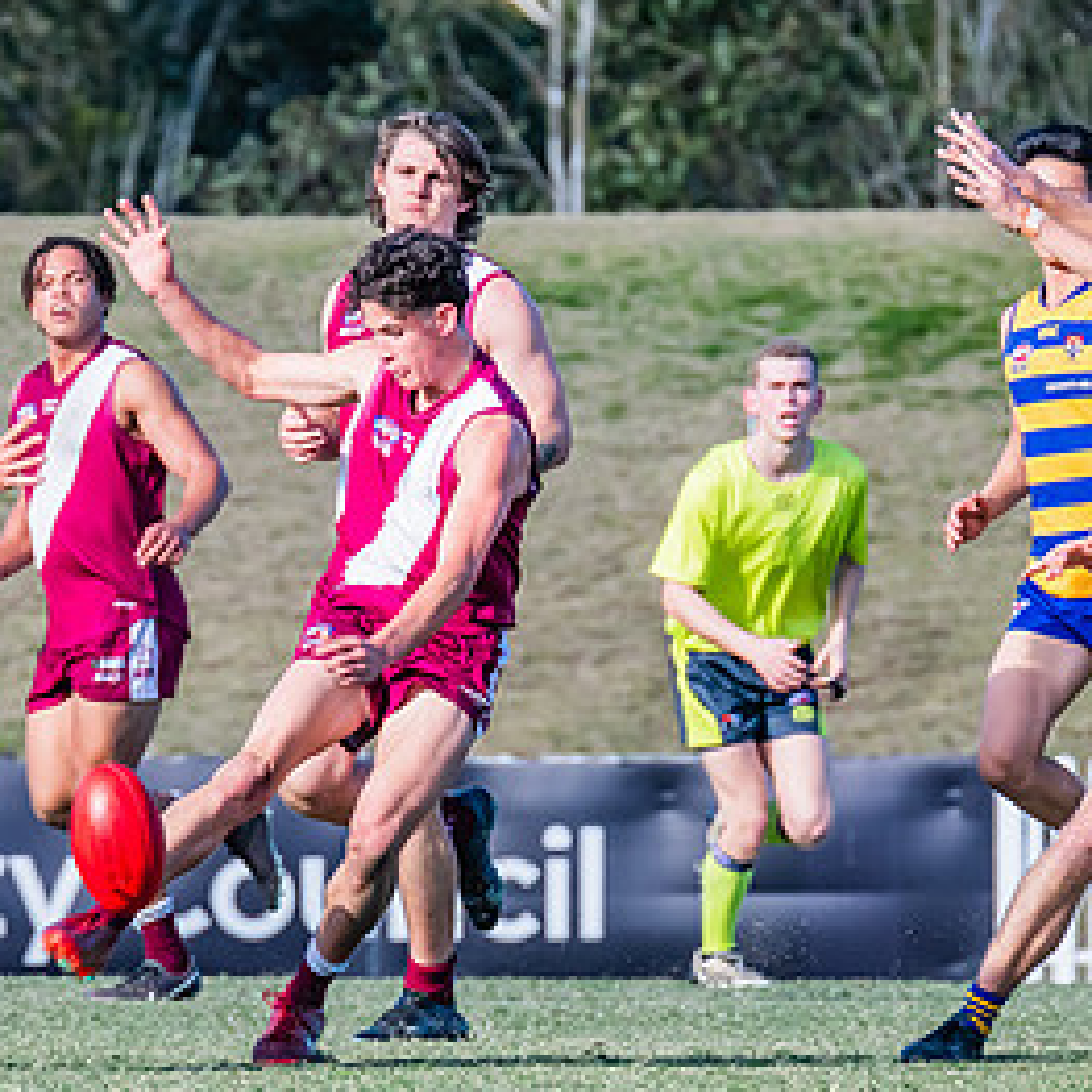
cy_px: 593
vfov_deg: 1.6
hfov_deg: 1.6
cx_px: 312
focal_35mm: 1108
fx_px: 39545
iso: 800
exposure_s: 1/640
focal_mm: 420
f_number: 11
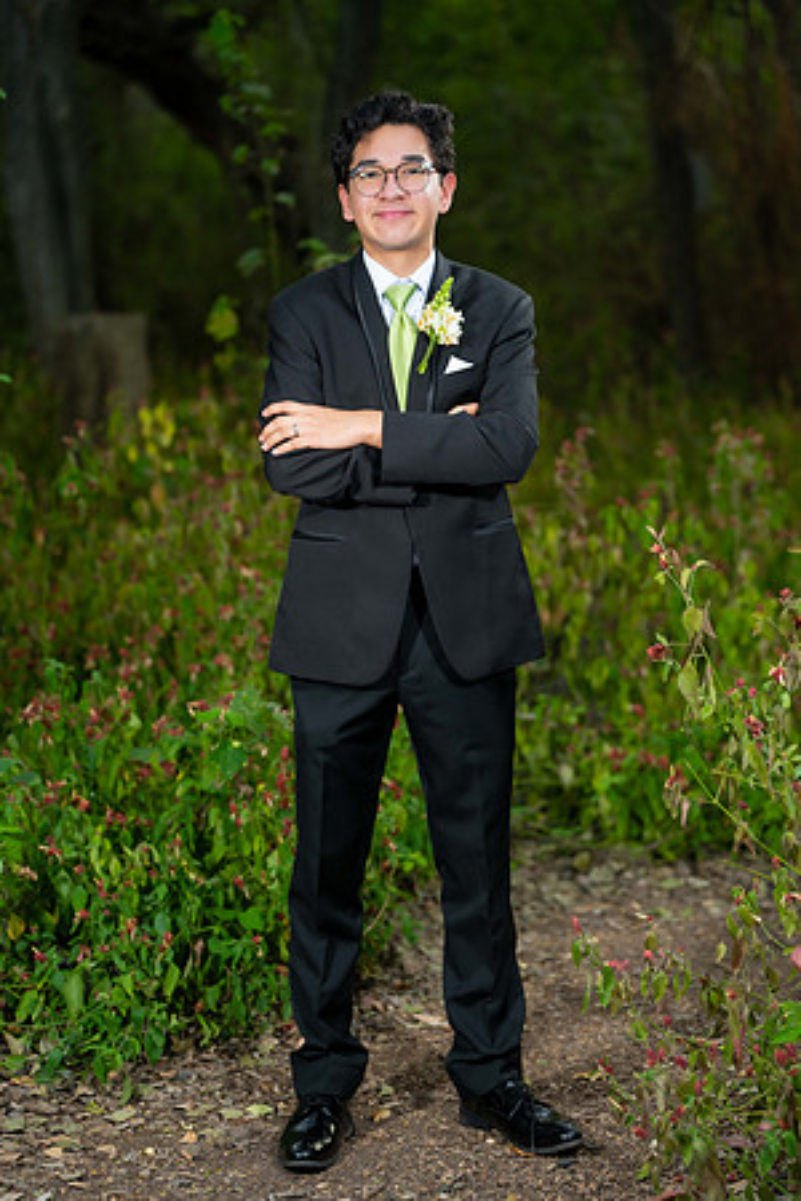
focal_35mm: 89
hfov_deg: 15.4
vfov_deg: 22.9
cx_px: 400
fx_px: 2970
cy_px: 600
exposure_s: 1/200
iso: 125
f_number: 2.8
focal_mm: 89
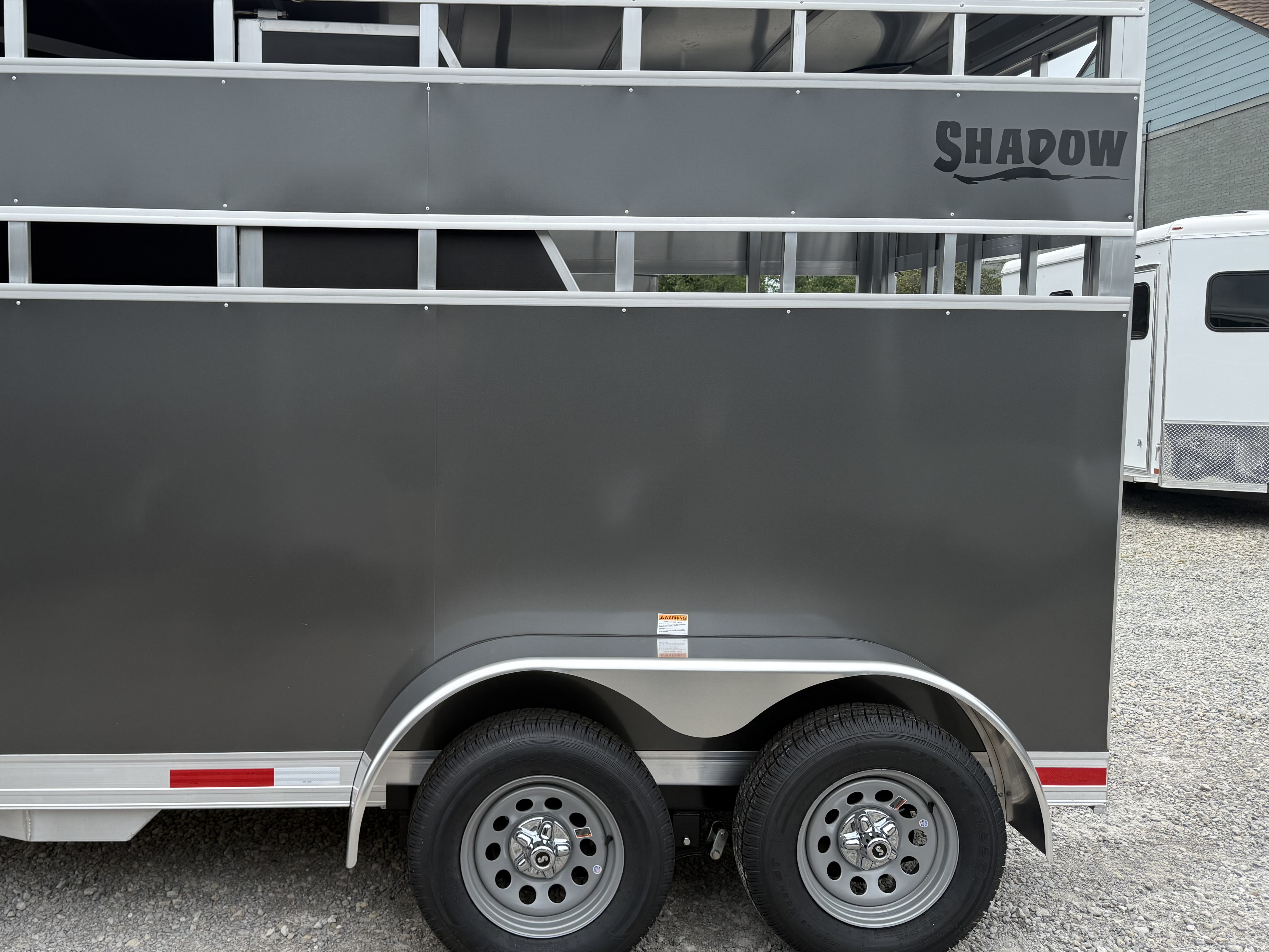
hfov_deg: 56.0
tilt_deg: -4.2
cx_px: 460
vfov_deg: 44.1
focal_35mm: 32
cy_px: 426
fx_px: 1173
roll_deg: +0.2
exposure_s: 1/2801
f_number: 1.78
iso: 100
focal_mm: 6.76
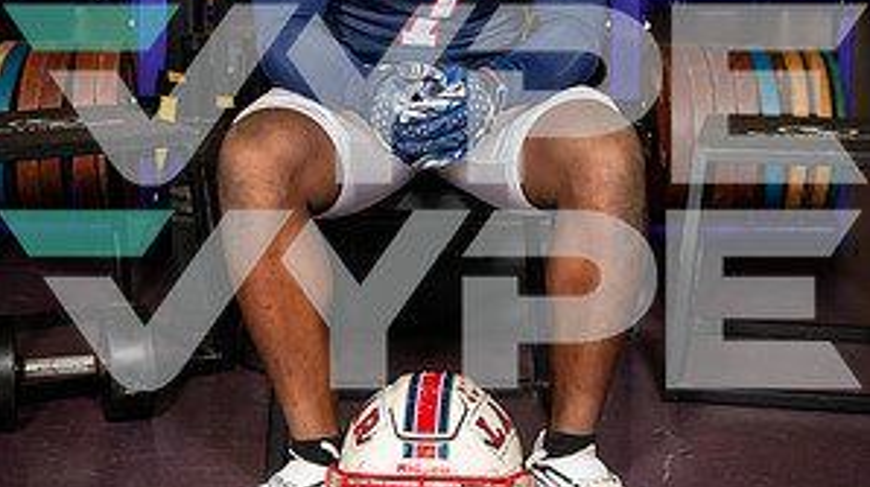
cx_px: 435
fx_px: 1752
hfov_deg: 27.9
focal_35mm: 76
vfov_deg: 15.7
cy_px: 96
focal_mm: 48
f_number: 7.1
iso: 800
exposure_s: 1/250
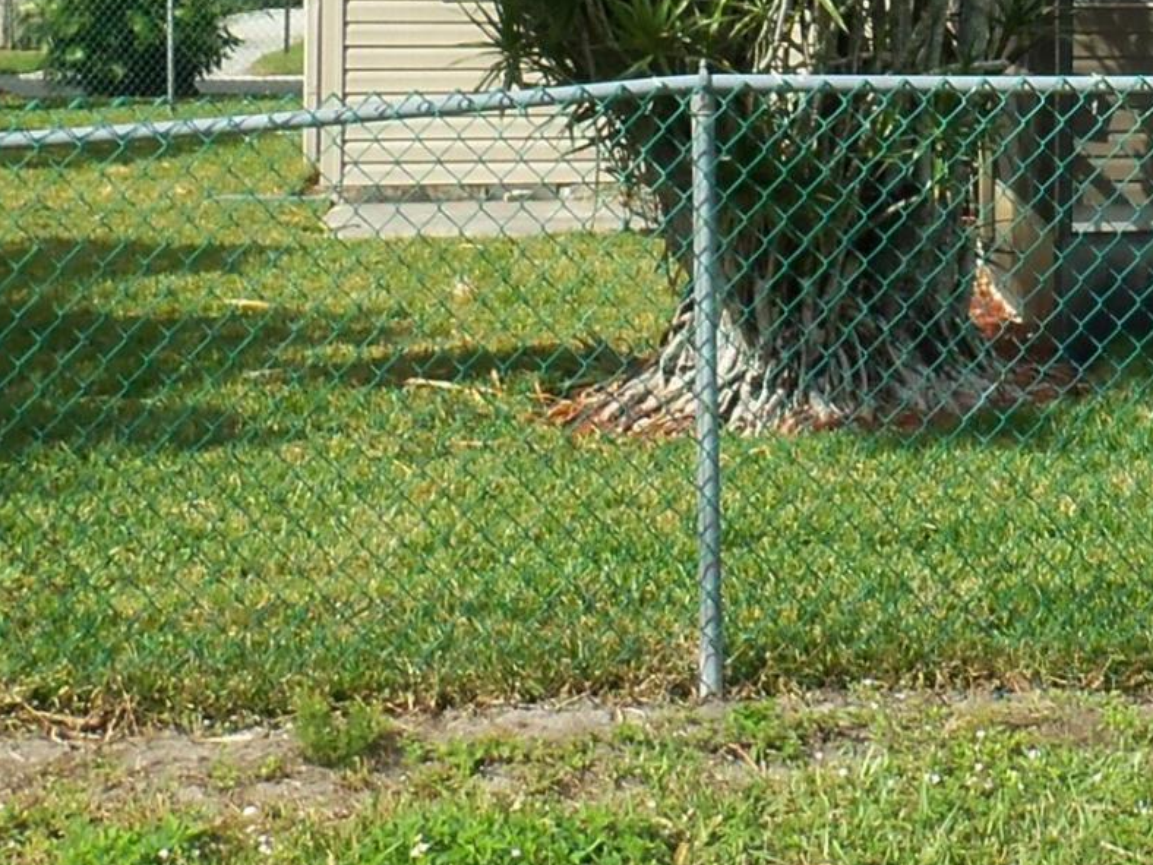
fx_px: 3531
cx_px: 1462
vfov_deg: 13.7
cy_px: -66
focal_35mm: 106
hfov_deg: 17.5
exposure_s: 1/100
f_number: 8.6
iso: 80
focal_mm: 5.2
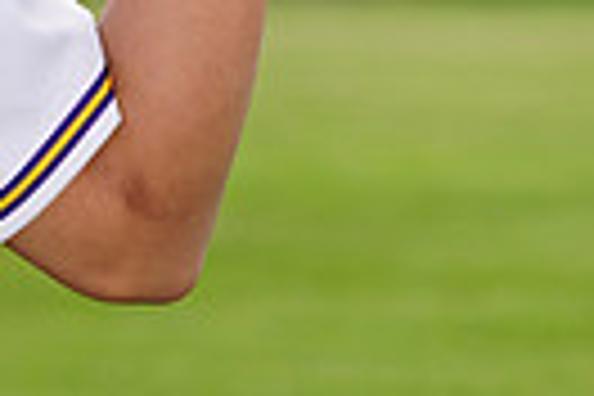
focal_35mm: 854
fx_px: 14090
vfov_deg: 1.6
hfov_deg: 2.4
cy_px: -245
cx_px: -675
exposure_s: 1/250
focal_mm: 194
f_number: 9
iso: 160
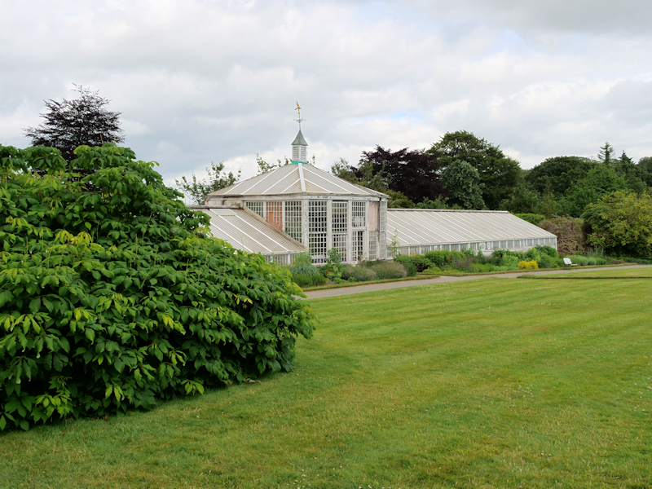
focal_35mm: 34
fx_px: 640
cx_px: 326
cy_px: 244
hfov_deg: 54.0
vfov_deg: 41.8
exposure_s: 1/125
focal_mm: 17
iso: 200
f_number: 11
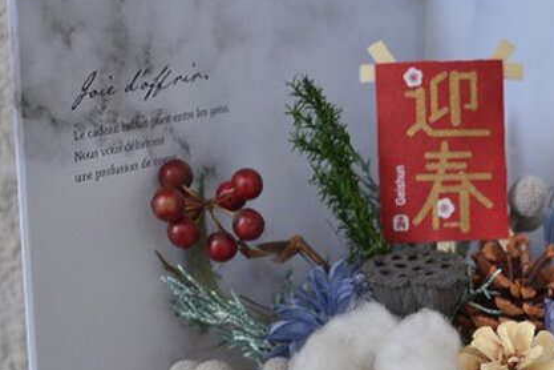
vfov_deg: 13.4
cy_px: 389
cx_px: 444
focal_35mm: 100
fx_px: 1541
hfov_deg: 20.2
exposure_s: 1/15
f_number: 4.5
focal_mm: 29
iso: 400
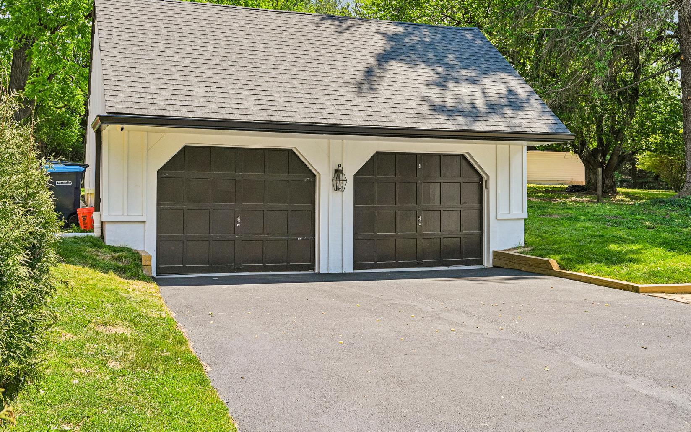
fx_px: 716
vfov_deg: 33.3
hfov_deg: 51.5
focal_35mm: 38
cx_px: 329
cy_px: 151
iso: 800
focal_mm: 30
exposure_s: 1/500
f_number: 8
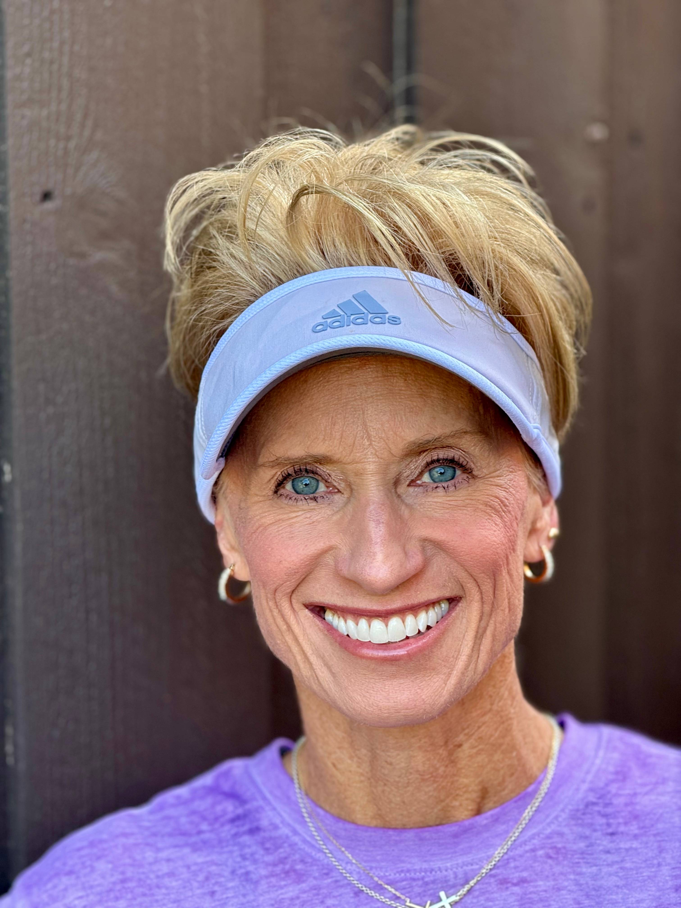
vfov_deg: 16.4
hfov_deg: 12.3
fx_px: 3148
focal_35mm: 120
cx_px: 340
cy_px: 454
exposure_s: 1/99
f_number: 2.8
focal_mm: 15.66
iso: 64
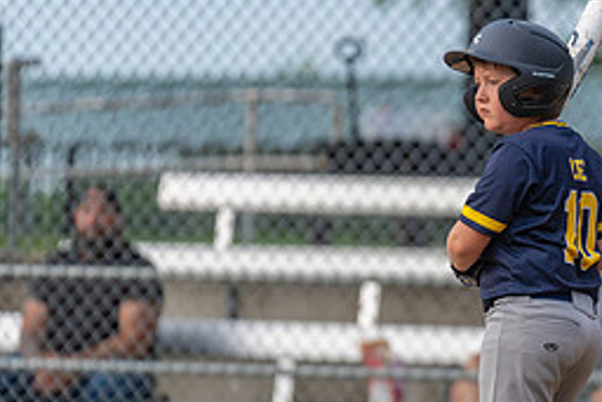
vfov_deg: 3.0
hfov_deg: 4.5
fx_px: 7579
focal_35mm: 453
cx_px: 534
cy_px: 246
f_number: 2.8
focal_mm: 200
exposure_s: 1/1000
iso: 1000
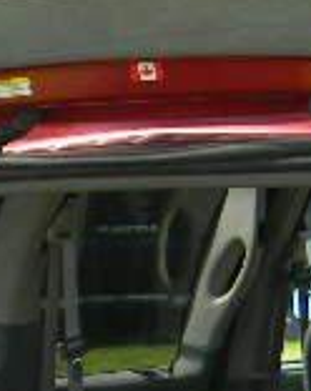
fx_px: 3107
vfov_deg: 7.2
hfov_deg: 5.7
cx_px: -173
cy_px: 388
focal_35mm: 269
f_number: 4.3
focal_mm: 12.2
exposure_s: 1/108
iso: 80
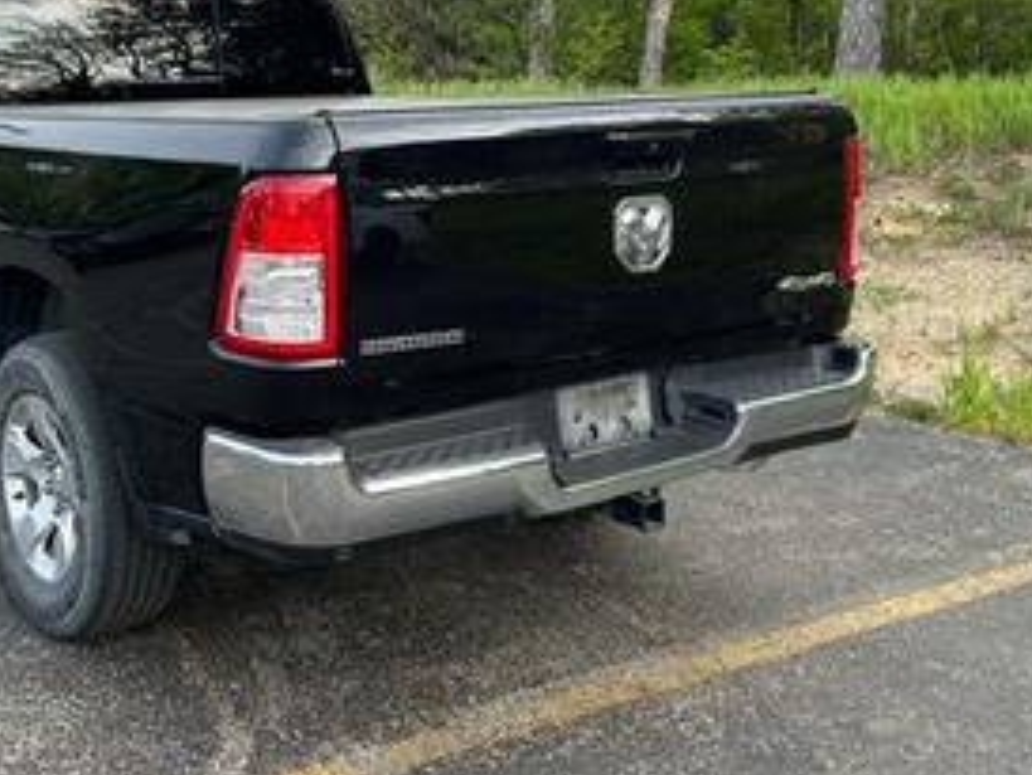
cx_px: 253
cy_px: 253
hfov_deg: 38.6
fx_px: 1432
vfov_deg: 30.1
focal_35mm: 48
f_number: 1.5
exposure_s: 1/617
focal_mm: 5.7
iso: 50
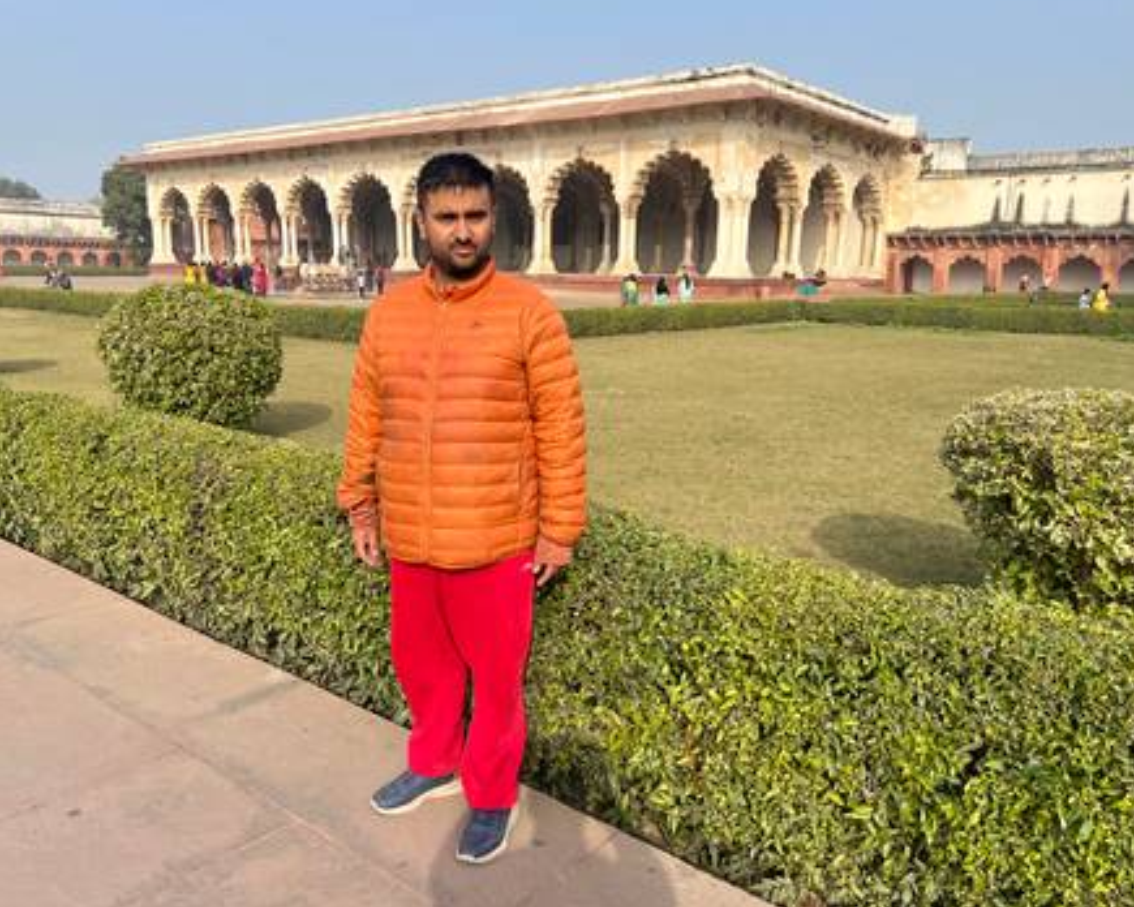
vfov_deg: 51.5
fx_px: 940
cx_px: 537
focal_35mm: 28
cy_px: 443
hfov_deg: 62.2
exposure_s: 1/2695
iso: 50
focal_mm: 5.7
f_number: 1.5
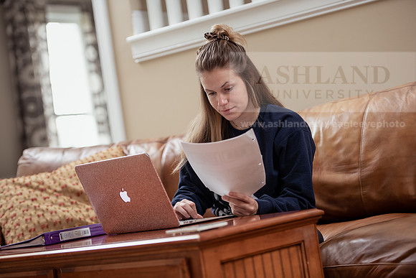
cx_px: 208
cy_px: 139
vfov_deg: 14.4
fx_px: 1098
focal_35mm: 95
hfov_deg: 21.5
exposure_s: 1/200
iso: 800
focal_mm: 95
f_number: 2.8
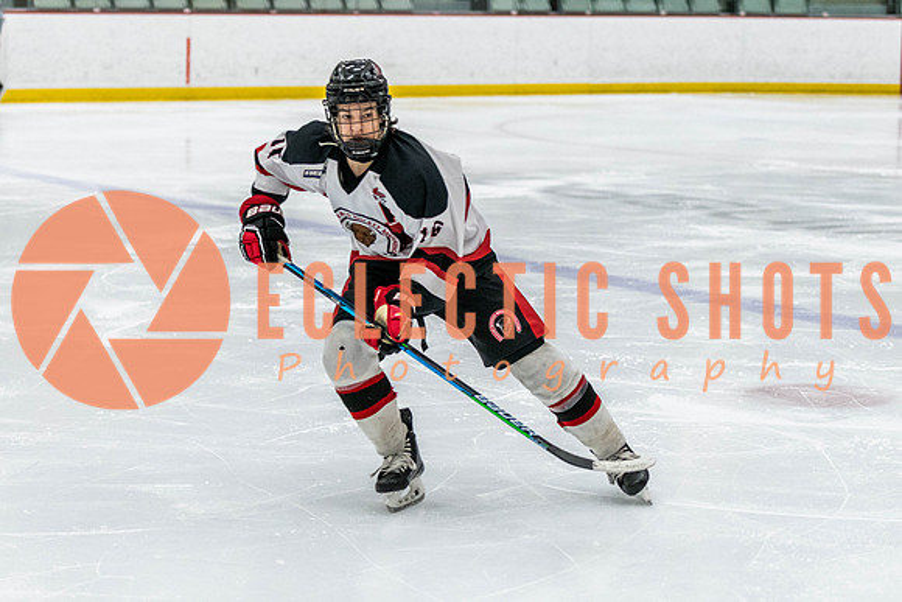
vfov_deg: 12.9
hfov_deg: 19.3
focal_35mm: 106
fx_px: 2658
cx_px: 451
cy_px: 298
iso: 2200
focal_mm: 70
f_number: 2.8
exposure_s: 1/640
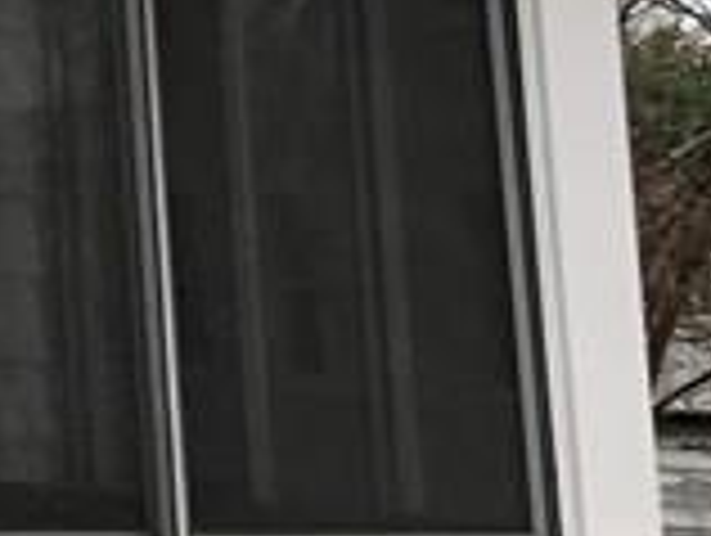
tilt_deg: +8.7
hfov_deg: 8.7
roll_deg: +0.2
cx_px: -1557
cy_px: -167
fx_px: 3723
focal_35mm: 181
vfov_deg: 8.1
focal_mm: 3.99
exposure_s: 1/260
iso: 20
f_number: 1.8
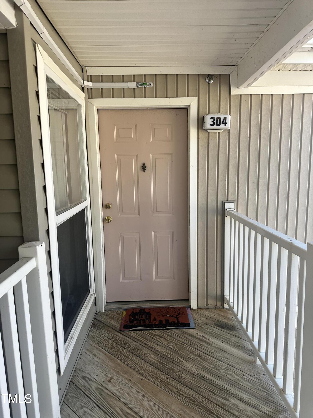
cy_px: 209
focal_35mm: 24
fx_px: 289
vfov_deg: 71.6
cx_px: 156
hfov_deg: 56.8
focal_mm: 6.86
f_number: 1.78
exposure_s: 1/541
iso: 80
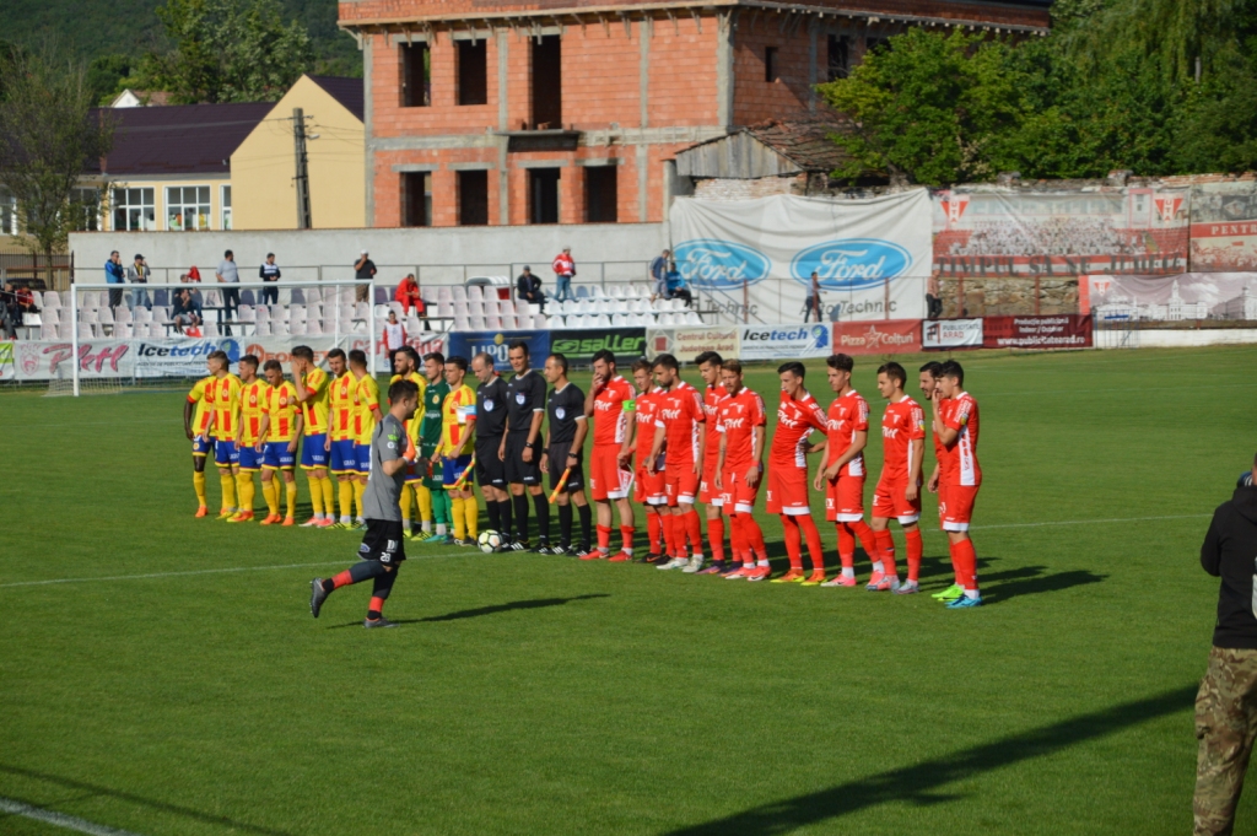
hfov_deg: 18.2
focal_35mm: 112
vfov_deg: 12.2
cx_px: 628
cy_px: 418
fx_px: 3925
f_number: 5.6
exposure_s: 1/1600
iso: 400
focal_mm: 75
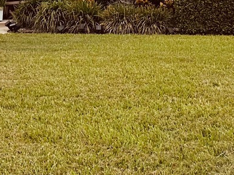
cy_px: -82
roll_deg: -0.2
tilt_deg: +5.8
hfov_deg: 19.7
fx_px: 662
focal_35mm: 98
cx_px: 203
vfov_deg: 14.2
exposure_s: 1/7576
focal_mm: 6.86
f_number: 1.78
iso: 80
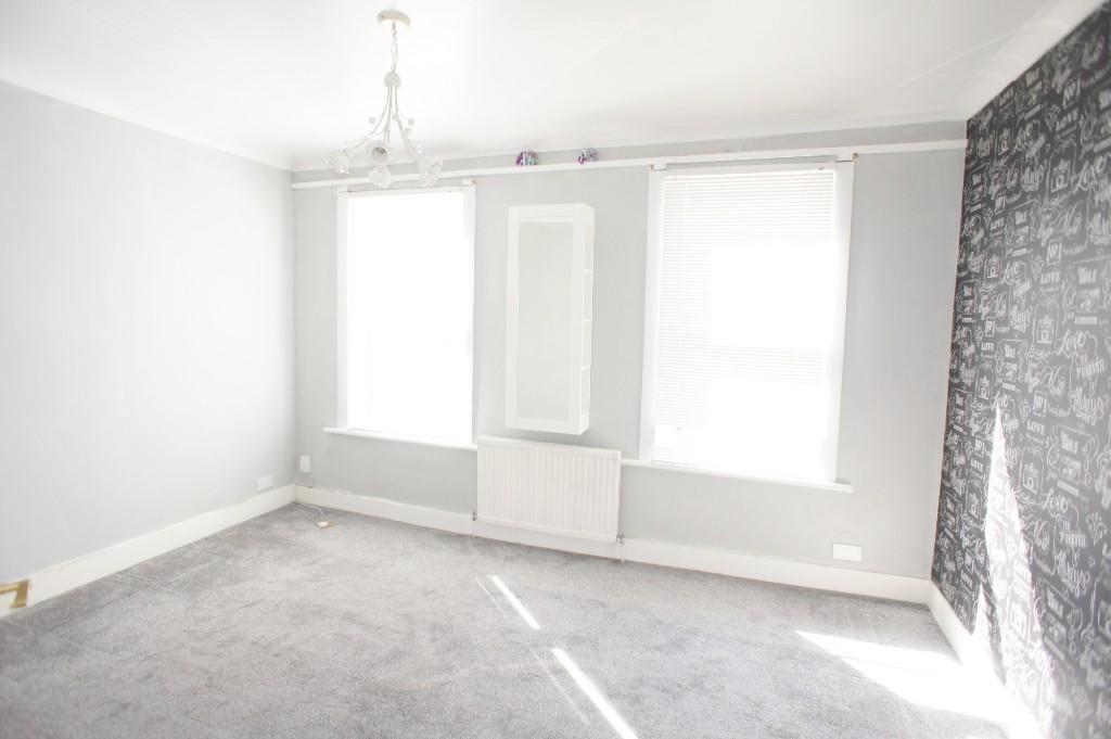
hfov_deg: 73.8
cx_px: 556
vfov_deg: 53.1
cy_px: 370
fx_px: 740
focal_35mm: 24
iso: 200
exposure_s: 1/40
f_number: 3.5
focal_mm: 16
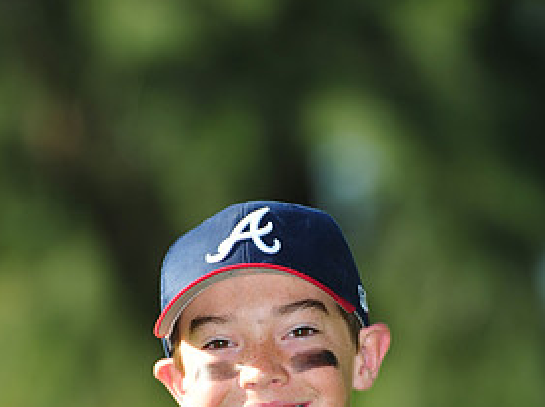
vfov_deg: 3.7
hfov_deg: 4.9
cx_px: 234
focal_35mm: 403
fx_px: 6337
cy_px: 486
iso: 200
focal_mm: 200
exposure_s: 1/640
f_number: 4
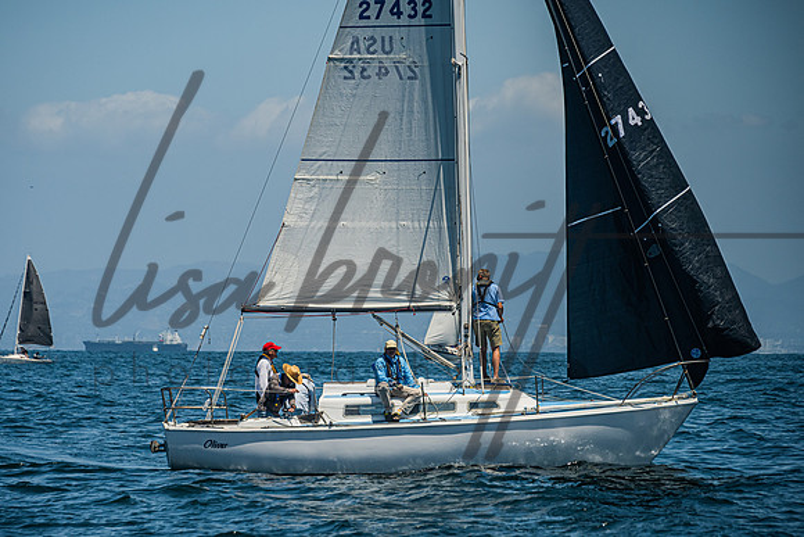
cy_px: 316
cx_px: 326
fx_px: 5422
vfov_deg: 5.7
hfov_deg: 8.5
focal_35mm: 243
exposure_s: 1/1250
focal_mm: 200
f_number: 6.3
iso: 320
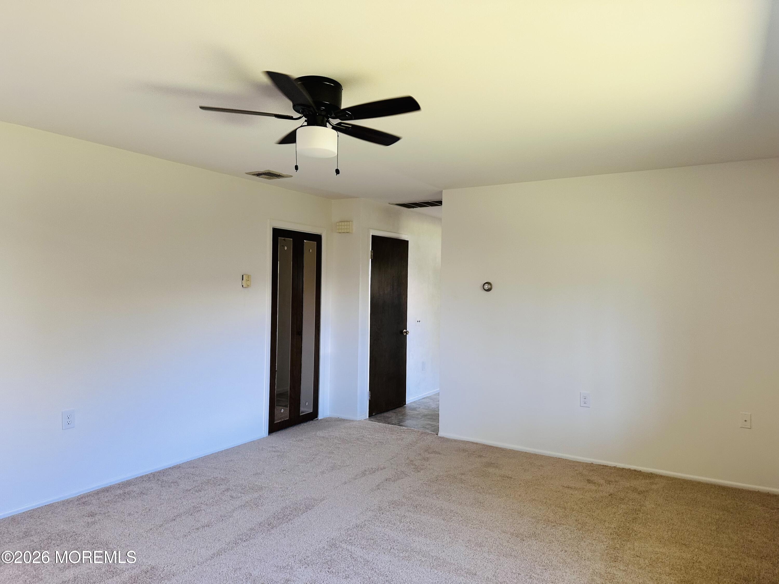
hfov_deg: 71.6
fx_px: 540
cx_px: 390
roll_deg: -1.7
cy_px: 292
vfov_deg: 56.8
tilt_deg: +0.8
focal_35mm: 24
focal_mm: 6.86
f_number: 1.78
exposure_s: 1/60
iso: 160
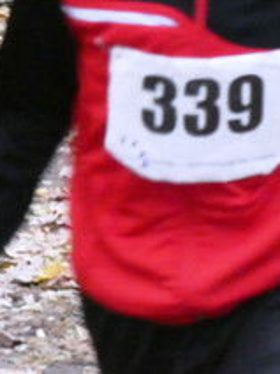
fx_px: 5091
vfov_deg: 4.2
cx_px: 135
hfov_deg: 3.2
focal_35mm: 472
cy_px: -65
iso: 1600
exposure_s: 1/80
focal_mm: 35.8
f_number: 5.6
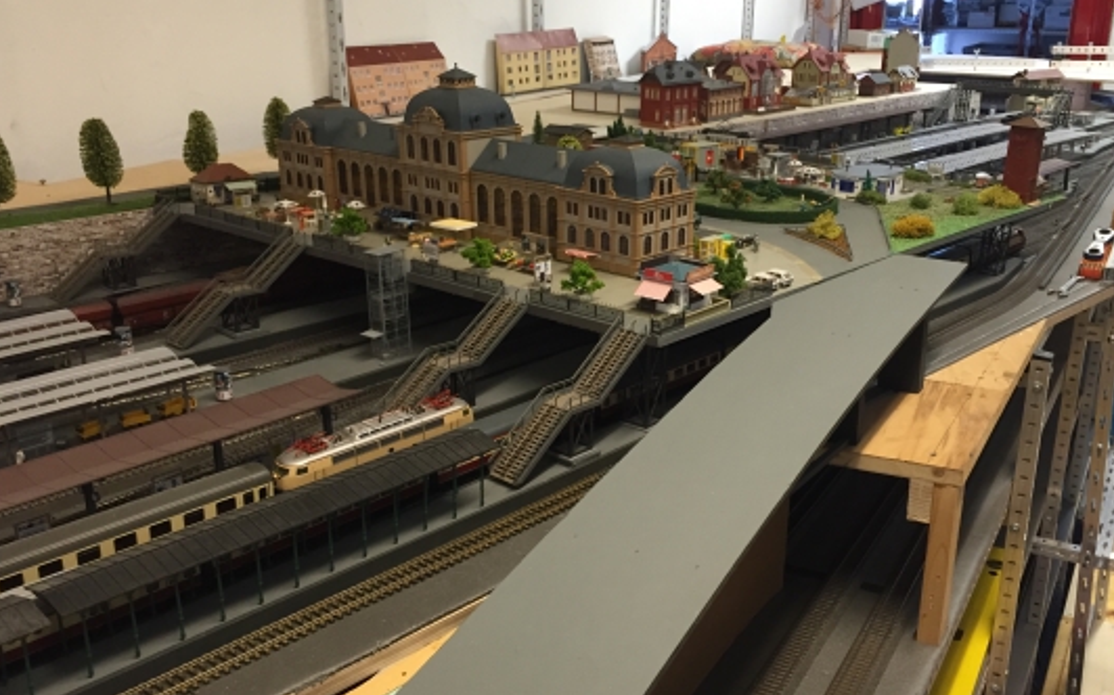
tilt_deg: -20.8
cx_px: 630
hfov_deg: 52.6
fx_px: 1123
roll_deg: -1.0
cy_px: 402
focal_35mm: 37
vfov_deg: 34.3
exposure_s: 1/33
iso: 125
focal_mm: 4.15
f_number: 2.2
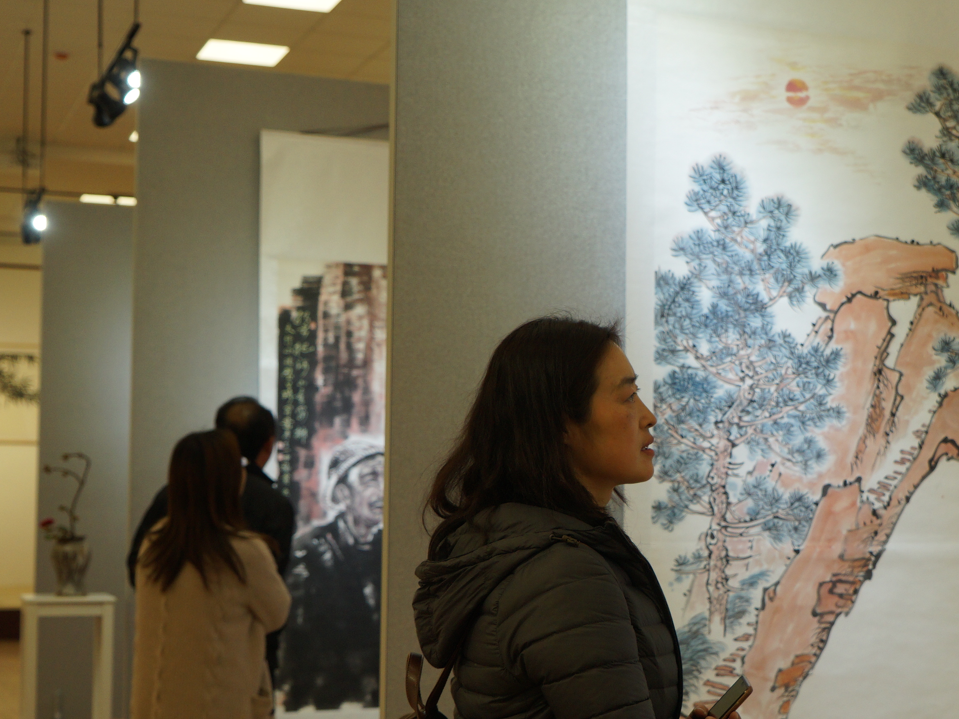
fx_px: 1801
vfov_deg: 22.5
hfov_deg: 29.3
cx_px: 733
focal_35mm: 65
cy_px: 460
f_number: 4
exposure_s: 1/500
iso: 800
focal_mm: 33
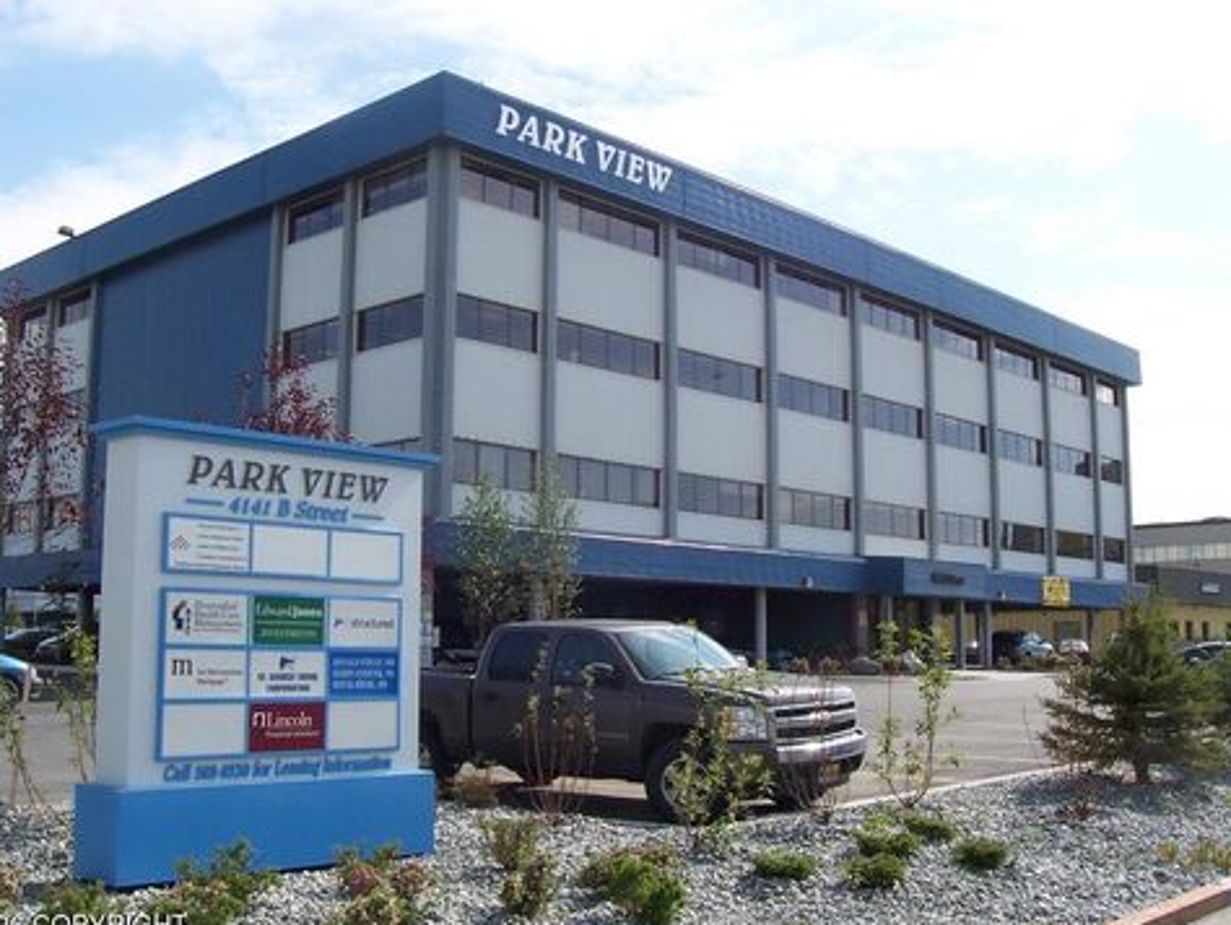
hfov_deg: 47.8
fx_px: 1388
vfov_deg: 36.8
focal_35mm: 39
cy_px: 482
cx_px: 587
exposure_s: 1/500
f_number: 5.6
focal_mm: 5.6
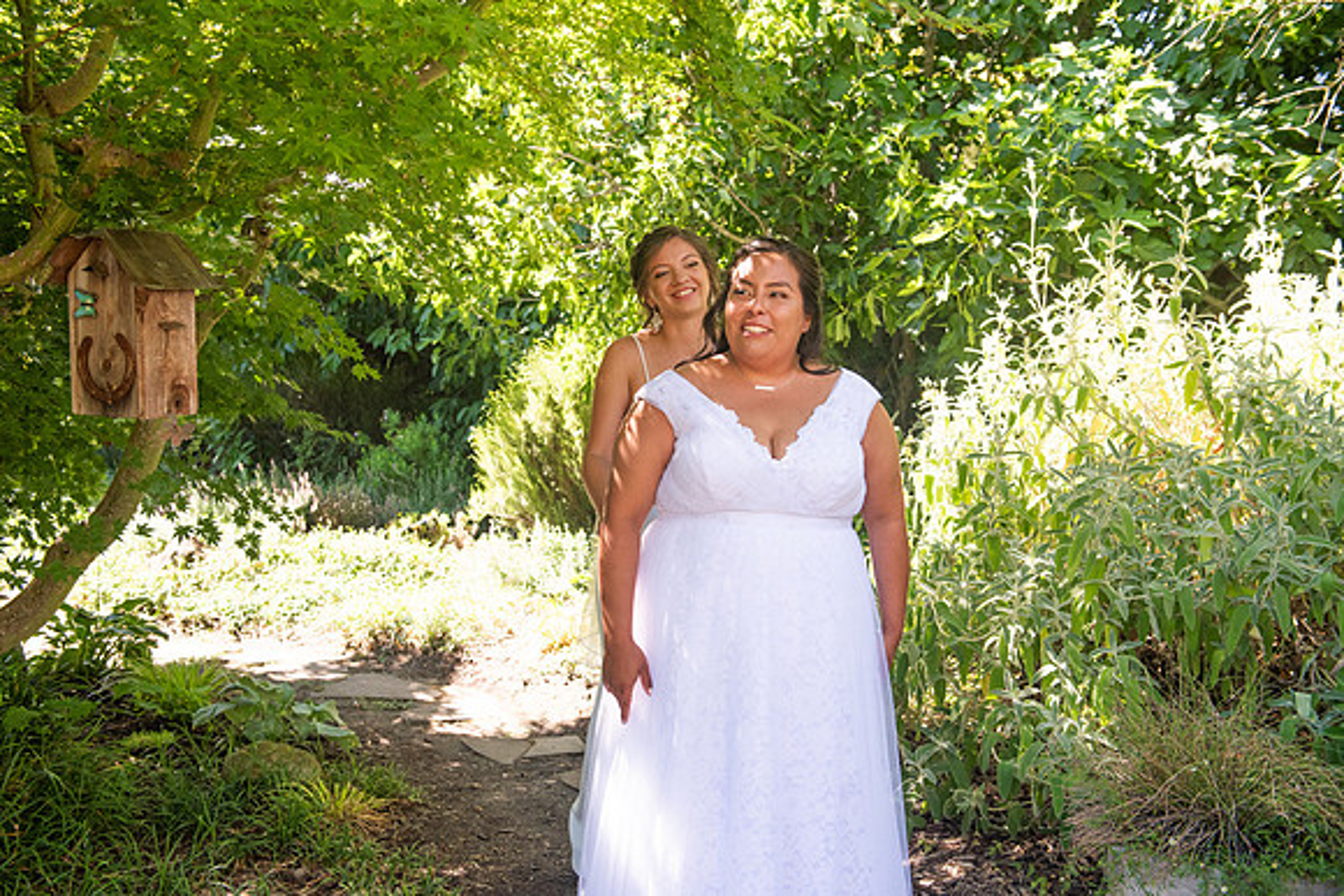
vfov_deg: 35.1
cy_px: 448
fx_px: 1419
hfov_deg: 50.7
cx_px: 672
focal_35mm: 38
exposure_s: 1/500
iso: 640
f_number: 4
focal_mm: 38
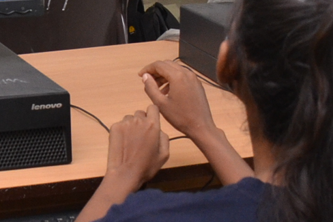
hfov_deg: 14.1
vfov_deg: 9.5
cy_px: -197
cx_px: -169
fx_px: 1258
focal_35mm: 136
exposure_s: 1/60
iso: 800
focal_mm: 18
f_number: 4
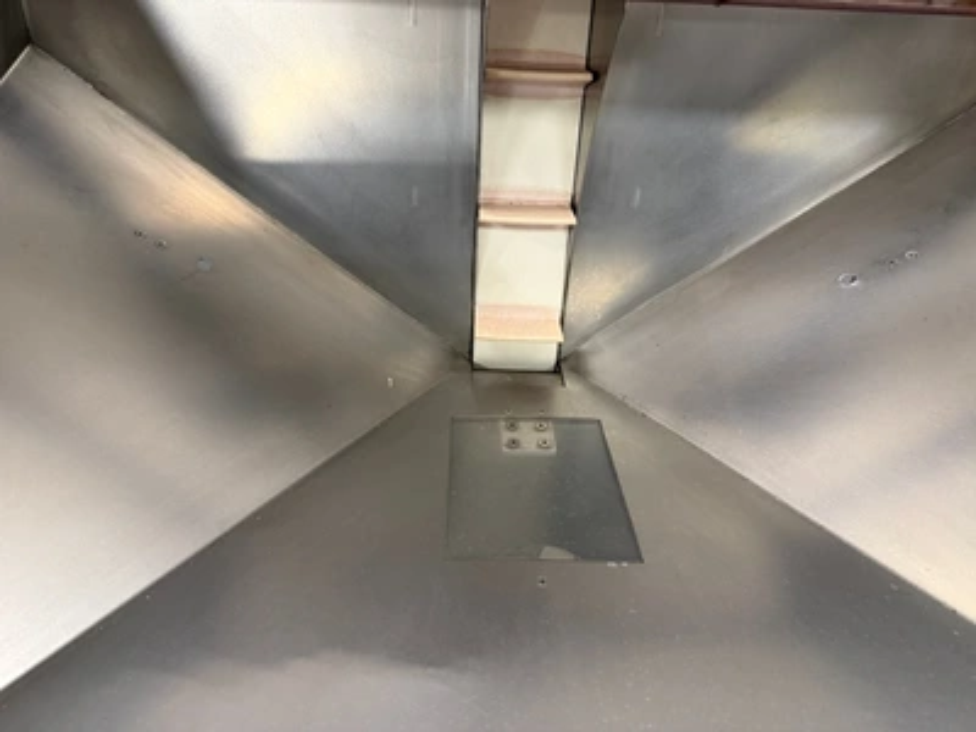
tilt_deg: -52.0
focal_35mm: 24
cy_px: 366
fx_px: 677
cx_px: 488
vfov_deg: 56.8
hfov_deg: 71.6
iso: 250
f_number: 1.78
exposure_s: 1/60
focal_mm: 6.76
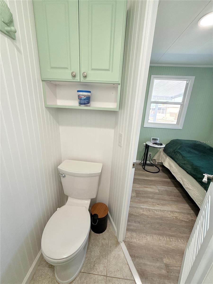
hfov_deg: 85.7
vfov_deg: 102.1
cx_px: 106
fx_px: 115
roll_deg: -3.8
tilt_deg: -17.3
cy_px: 142
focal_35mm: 14
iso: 125
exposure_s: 1/120
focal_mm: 2.22
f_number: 2.2
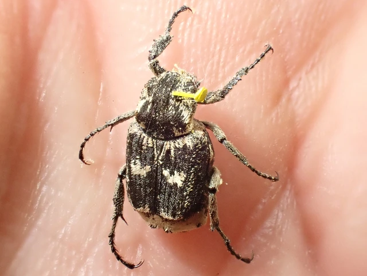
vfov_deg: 23.7
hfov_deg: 31.2
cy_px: 138
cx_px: 184
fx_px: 657
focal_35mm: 62
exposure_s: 1/100
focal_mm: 11.09
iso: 800
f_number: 5
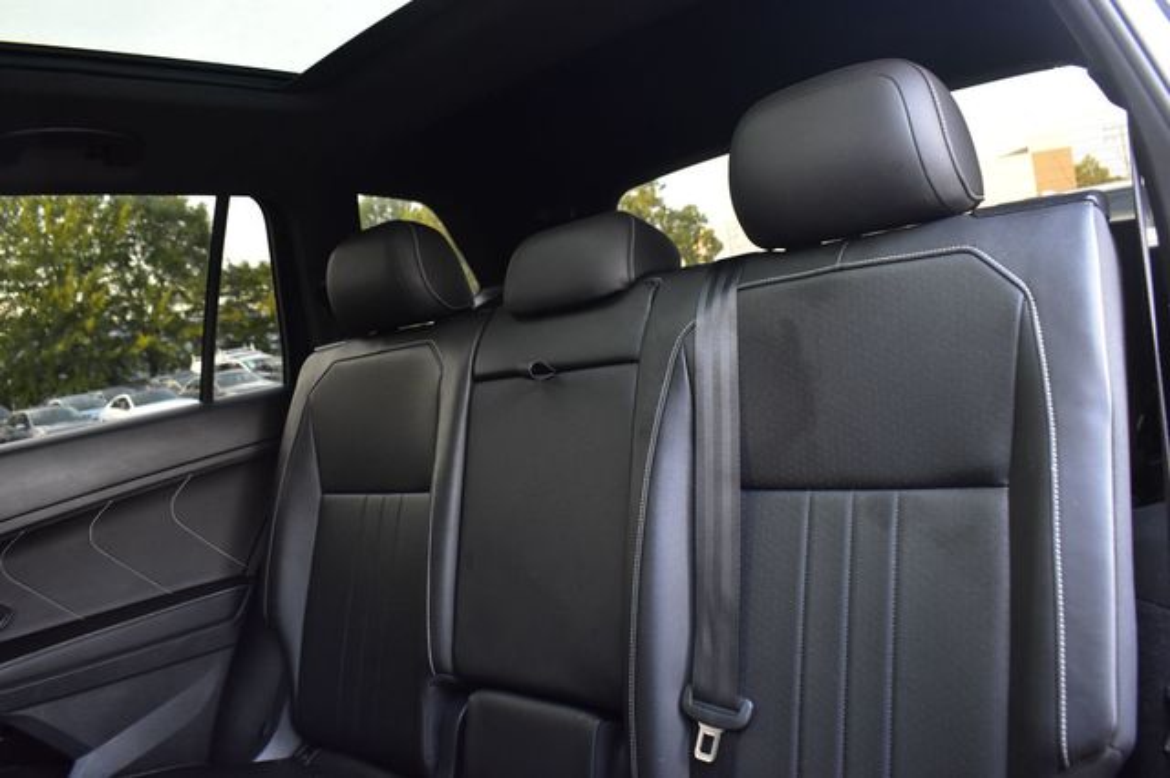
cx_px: 585
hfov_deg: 67.4
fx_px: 877
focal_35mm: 27
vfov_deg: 47.9
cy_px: 389
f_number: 5.6
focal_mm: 18
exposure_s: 1/15
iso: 1600
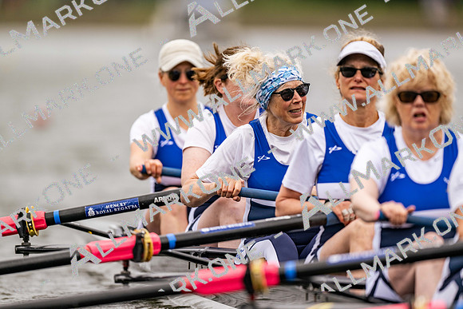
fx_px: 7718
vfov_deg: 2.3
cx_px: 232
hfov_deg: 3.4
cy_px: 154
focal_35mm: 600
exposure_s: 1/2500
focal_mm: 600
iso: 360
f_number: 4
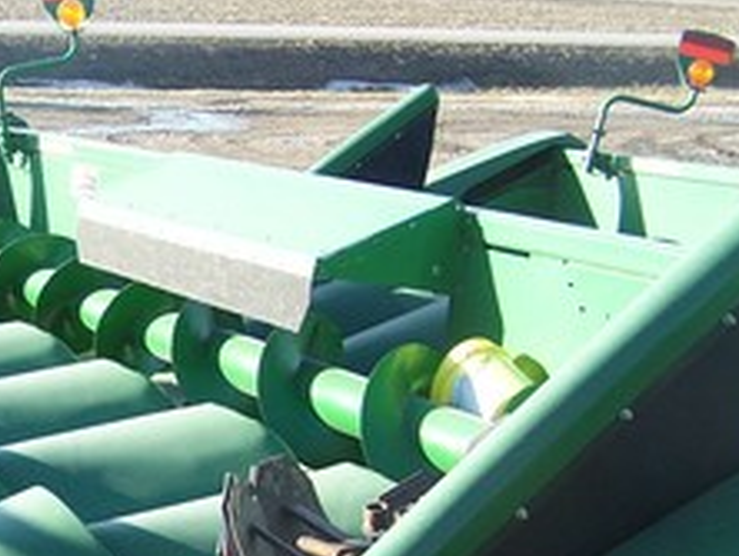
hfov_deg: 20.1
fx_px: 1988
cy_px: 429
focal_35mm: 93
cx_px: -80
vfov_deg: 15.8
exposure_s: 1/350
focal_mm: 6.3
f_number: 2.8
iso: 80
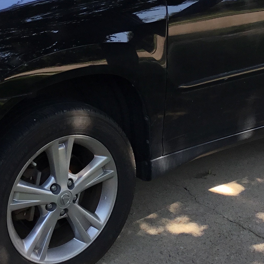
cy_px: 31
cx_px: 134
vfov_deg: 19.4
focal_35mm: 88
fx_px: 759
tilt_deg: -16.0
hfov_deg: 19.7
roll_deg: +2.9
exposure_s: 1/233
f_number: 2.4
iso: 25
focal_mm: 3.3
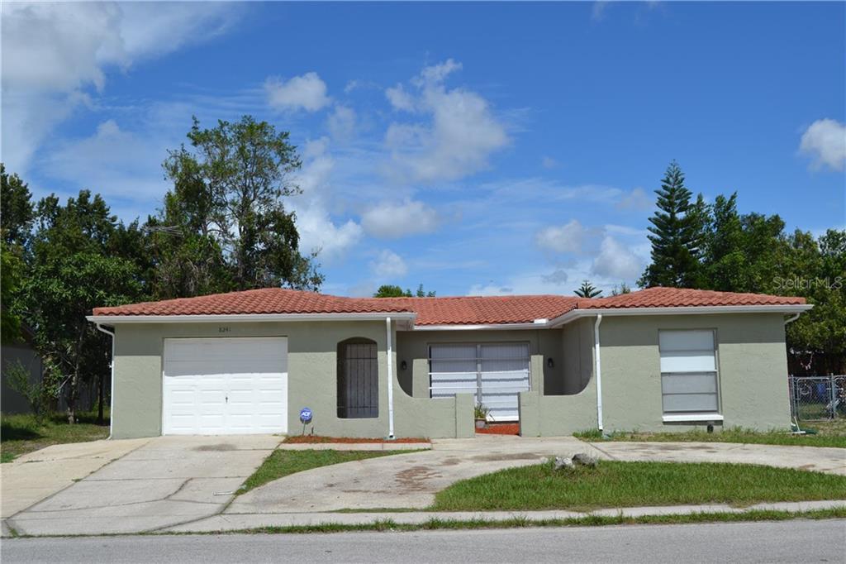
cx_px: 423
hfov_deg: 49.6
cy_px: 282
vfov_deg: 34.2
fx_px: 916
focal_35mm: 39
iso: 100
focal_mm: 26
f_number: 9
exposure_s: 1/320
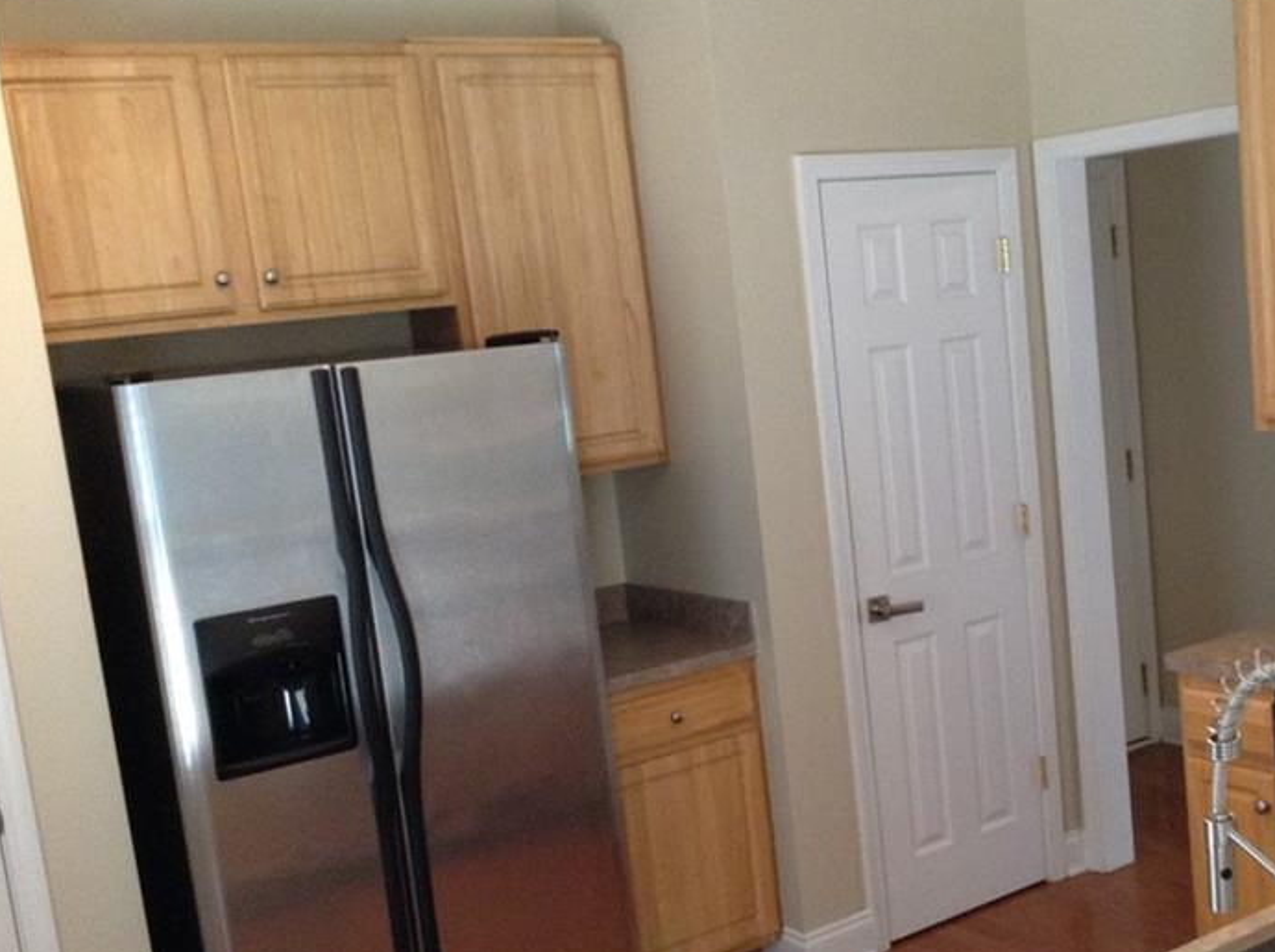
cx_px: 907
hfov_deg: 38.3
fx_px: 1802
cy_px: 560
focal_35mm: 49
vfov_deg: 29.5
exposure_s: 1/24
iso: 160
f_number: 2.4
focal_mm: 3.3
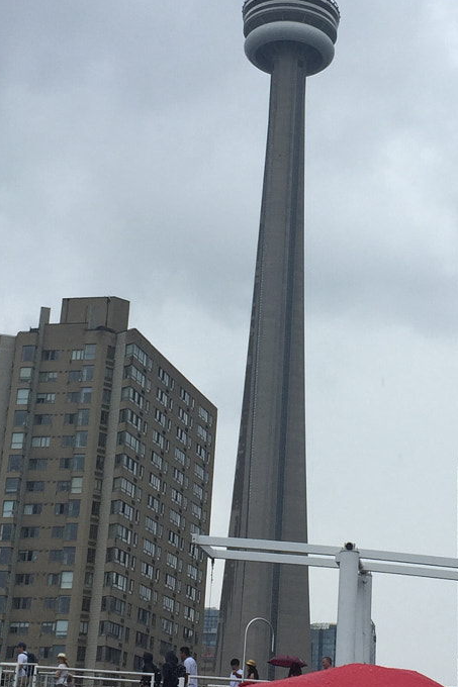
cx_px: 355
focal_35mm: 71
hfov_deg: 19.0
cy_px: 312
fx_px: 1356
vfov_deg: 28.4
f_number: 2.2
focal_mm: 4.15
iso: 32
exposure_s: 1/879
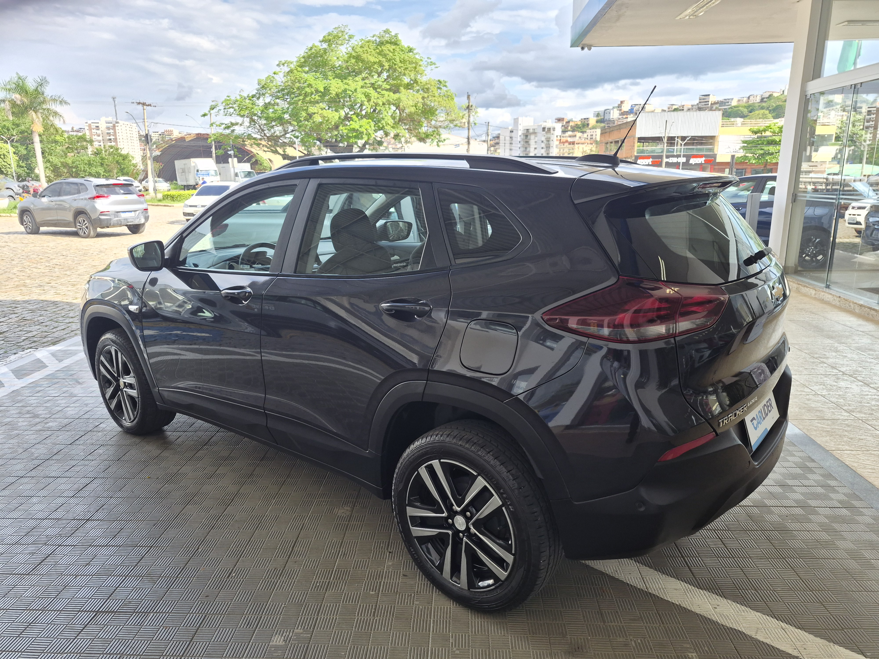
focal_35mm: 23
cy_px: 330
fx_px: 584
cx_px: 440
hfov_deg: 73.9
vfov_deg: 58.9
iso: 80
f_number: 1.8
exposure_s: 1/1004
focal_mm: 5.4
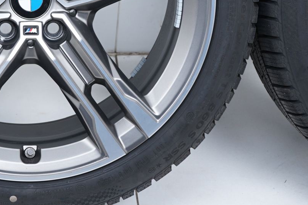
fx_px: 957
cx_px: 39
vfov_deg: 12.1
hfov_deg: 18.0
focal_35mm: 112
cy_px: -5
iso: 250
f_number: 7.1
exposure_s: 1/125
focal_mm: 47
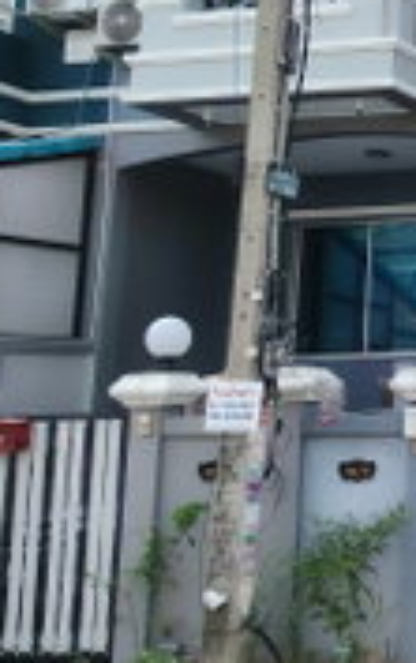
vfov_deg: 29.3
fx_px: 1249
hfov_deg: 16.1
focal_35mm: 69
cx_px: 742
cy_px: 172
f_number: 1.75
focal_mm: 5.25
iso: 100
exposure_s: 1/1012
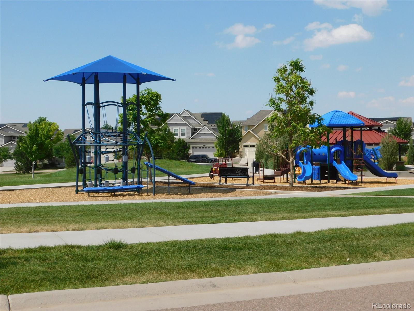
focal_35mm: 51
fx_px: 610
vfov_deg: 28.6
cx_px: 207
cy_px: 156
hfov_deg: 37.5
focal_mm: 9
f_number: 3.8
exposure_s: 1/1250
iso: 125
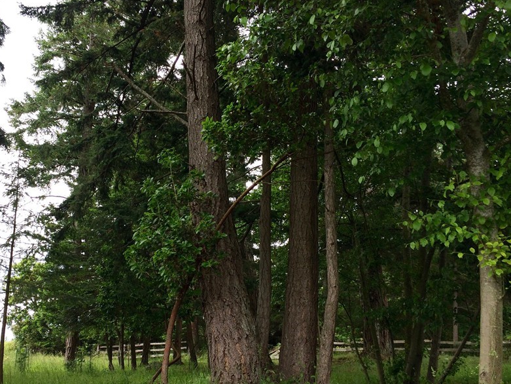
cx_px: 194
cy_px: 218
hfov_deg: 48.5
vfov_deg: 37.7
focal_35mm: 38
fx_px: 561
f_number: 2.2
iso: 32
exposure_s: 1/436
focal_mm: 4.15
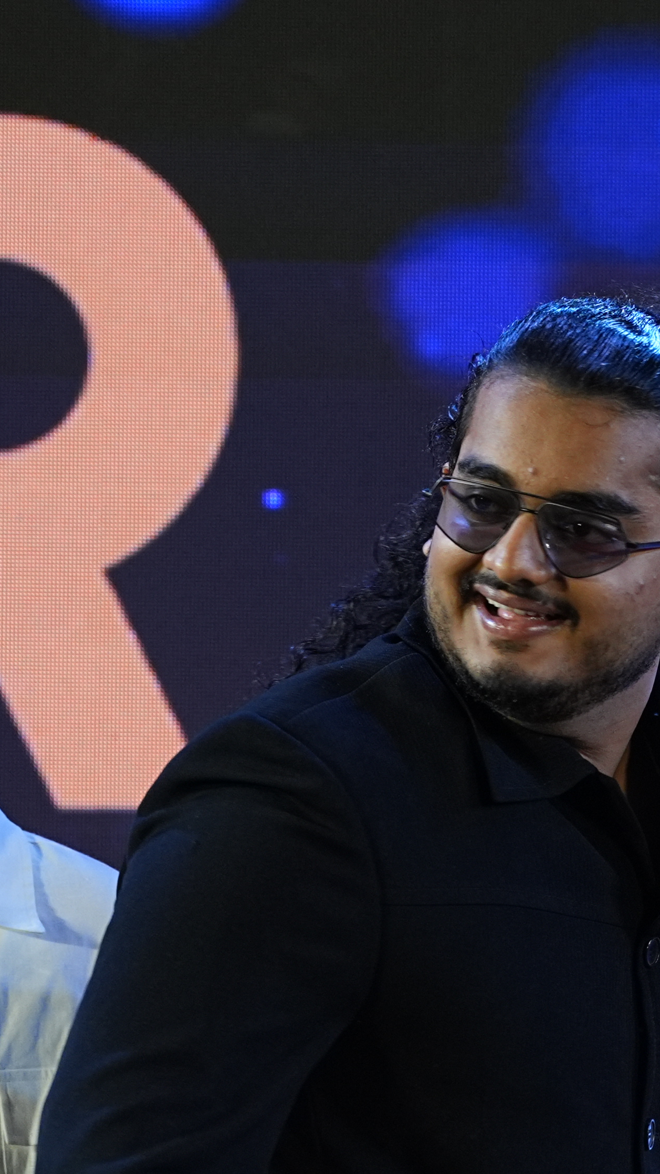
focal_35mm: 726
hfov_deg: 1.7
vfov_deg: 3.0
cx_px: 929
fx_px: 22590
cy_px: 1449
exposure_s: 1/160
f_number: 4
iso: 640
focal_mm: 163
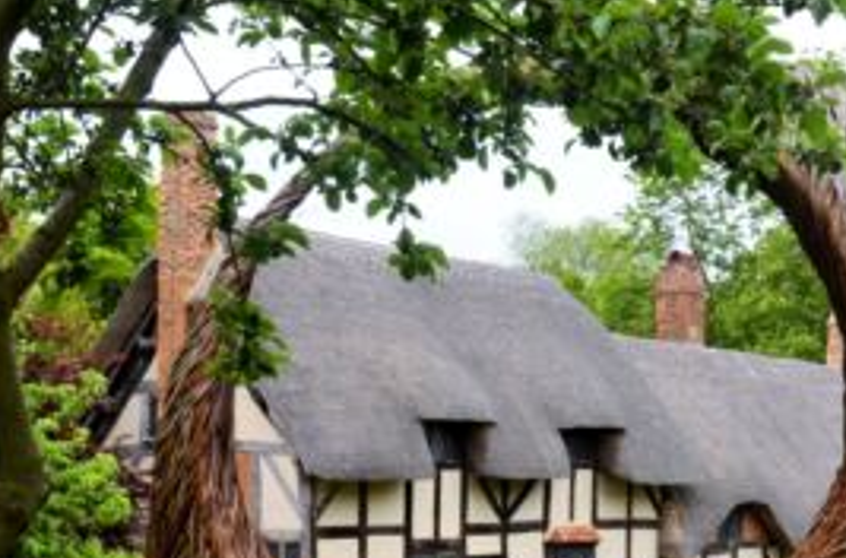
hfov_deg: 27.6
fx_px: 1686
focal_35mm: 72
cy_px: 515
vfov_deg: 18.4
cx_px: 675
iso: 200
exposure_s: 1/40
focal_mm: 20
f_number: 16
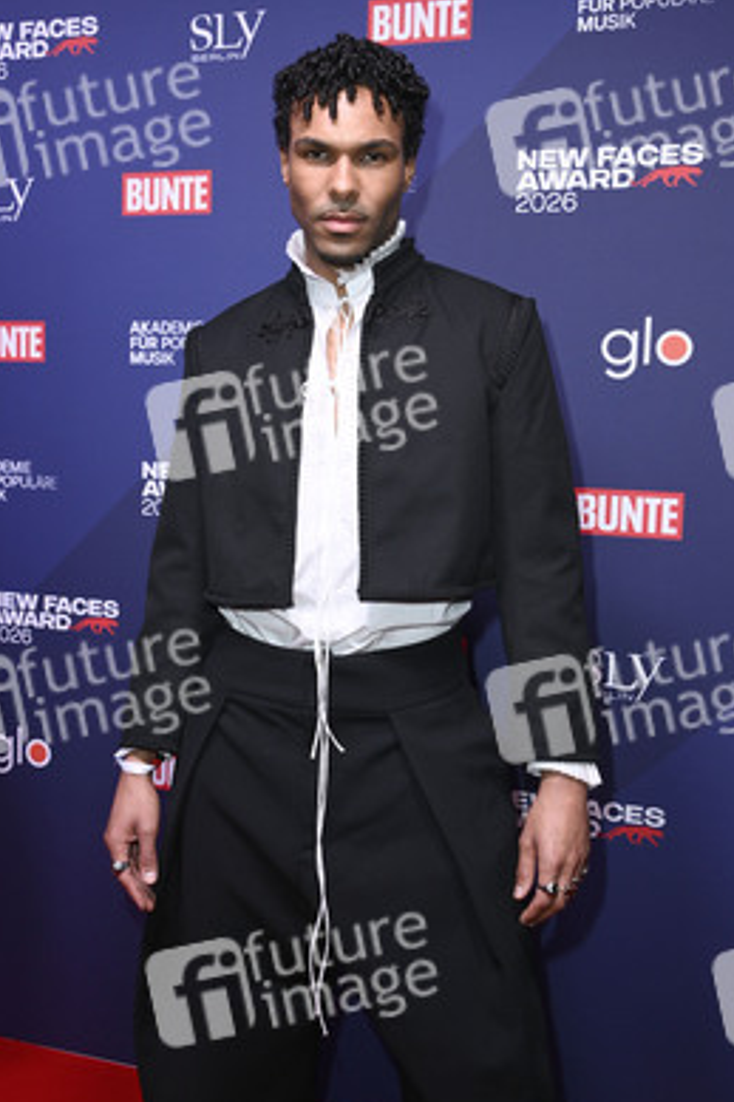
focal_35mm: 37
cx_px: 374
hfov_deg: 35.9
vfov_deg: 51.9
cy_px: 555
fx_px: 1133
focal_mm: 36
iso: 1000
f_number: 5.6
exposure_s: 1/250
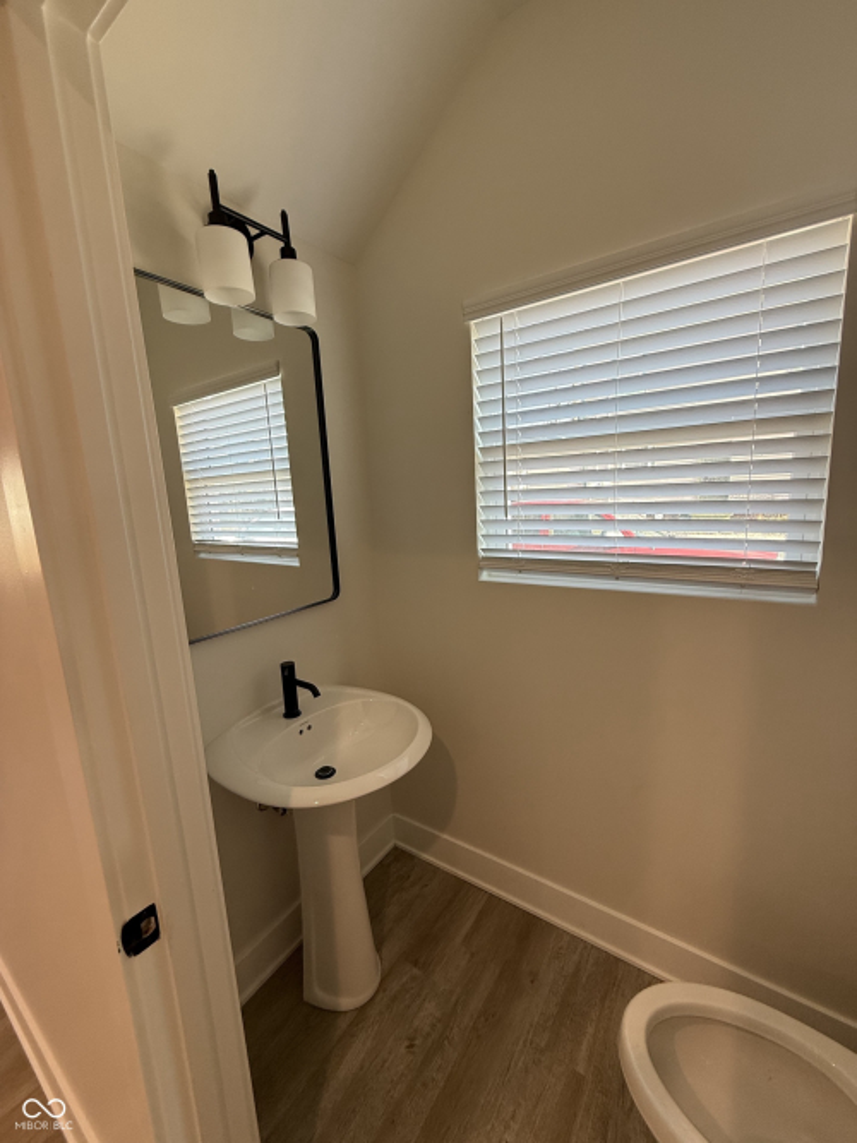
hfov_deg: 85.7
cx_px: 428
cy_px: 572
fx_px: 462
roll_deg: +3.5
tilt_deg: -9.6
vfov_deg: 102.1
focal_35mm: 14
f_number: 2.2
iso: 100
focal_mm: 2.22
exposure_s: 1/120
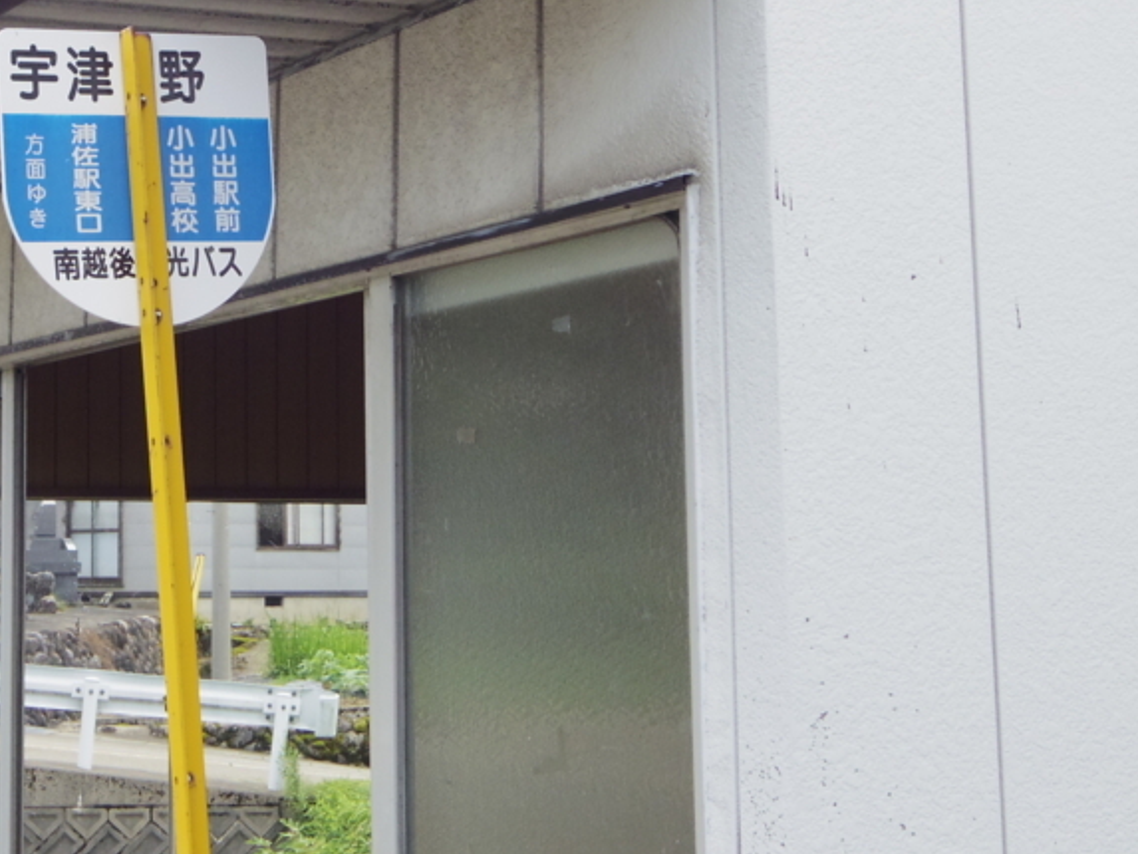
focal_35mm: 84
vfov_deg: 17.4
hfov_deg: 22.9
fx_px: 2762
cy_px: 177
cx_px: 197
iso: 250
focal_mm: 8.5
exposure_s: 1/1000
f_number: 3.2
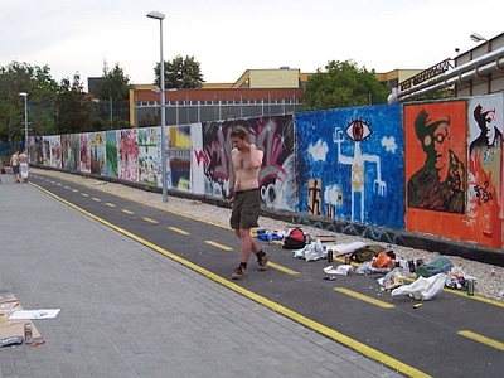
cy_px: 189
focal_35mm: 42
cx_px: 252
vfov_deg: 34.3
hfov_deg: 44.8
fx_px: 612
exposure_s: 1/125
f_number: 3
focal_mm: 7
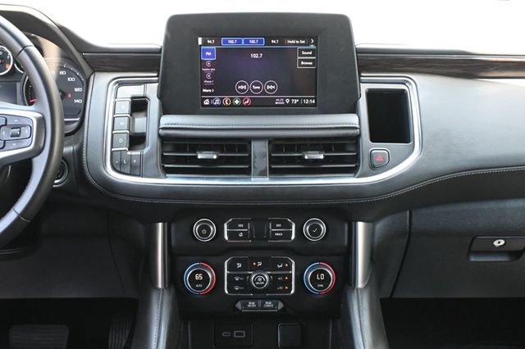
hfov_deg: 38.9
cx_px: 262
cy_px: 174
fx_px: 743
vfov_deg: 26.5
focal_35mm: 51
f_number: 5
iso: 3200
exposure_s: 1/100
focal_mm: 34
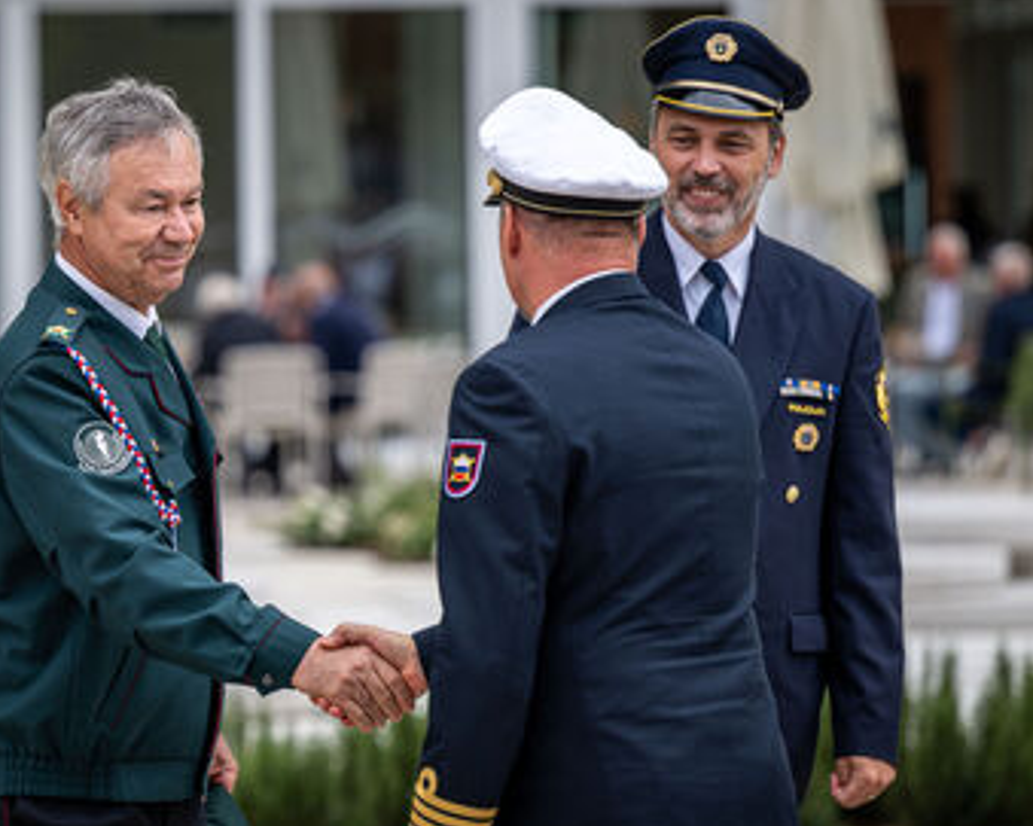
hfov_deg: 8.1
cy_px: 359
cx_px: 264
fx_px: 7244
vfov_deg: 6.5
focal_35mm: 237
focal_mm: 140
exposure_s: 1/400
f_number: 3.2
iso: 64
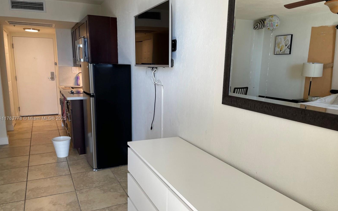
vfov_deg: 44.4
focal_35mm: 28
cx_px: 169
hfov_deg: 66.5
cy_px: 119
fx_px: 258
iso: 50
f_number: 1.6
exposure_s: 1/120
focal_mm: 4.2
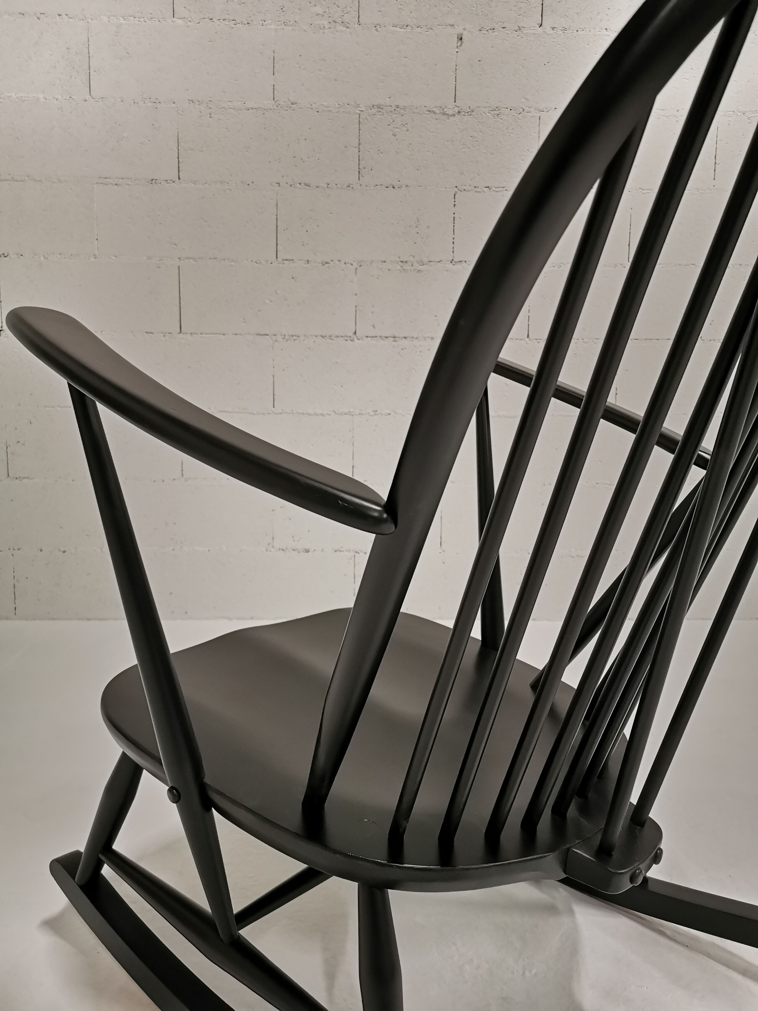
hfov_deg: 51.4
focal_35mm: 27
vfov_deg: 65.3
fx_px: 788
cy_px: 506
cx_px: 379
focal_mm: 5.58
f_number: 1.8
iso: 640
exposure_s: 1/33.3
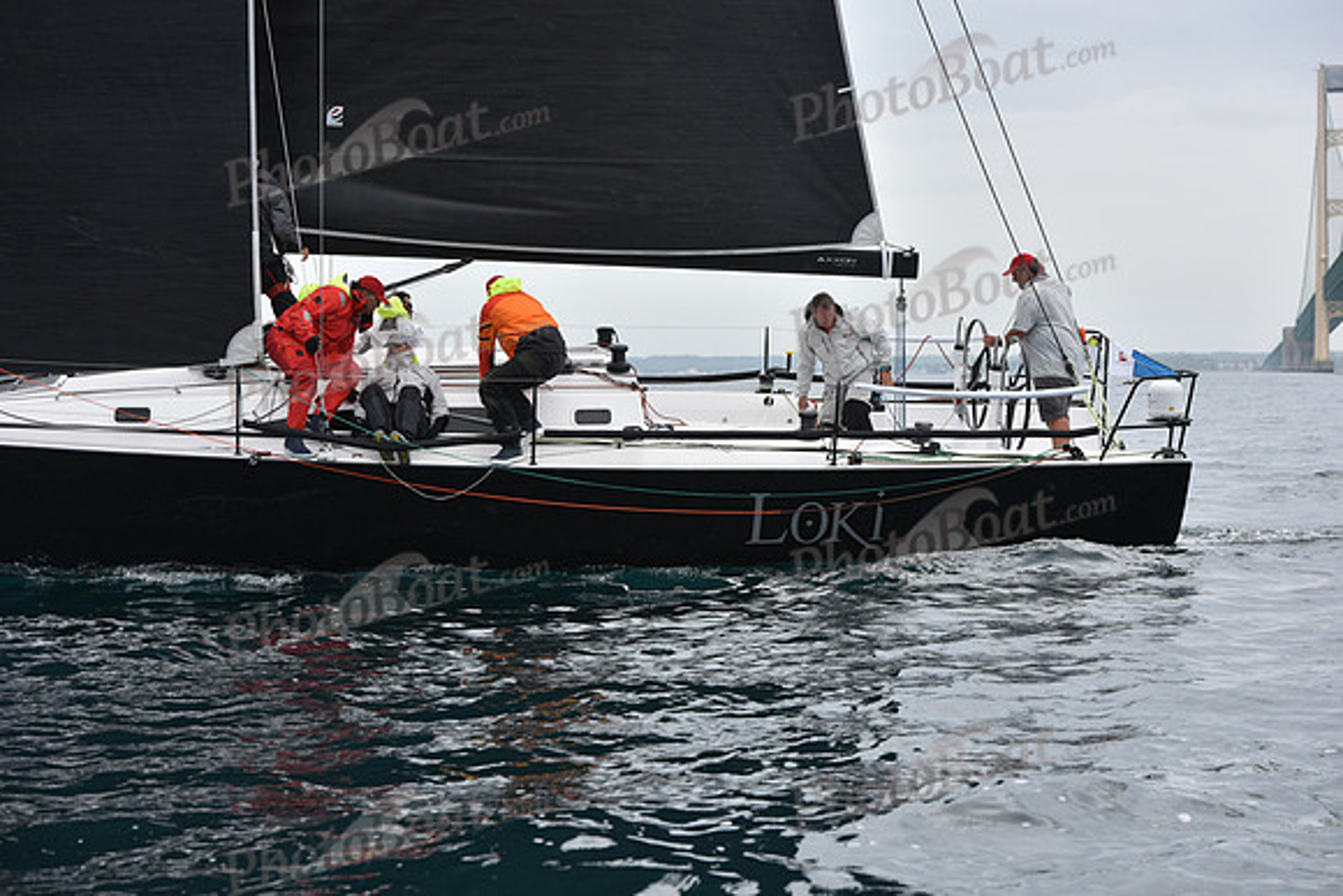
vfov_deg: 19.5
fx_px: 2612
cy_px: 448
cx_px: 672
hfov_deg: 28.8
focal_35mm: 70
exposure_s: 1/800
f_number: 6.3
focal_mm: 70
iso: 250
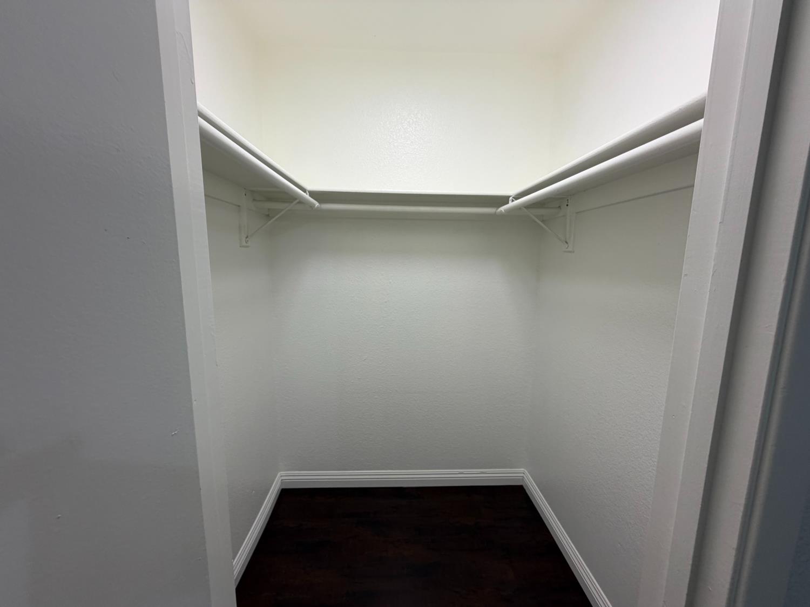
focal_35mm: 14
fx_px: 328
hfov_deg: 102.1
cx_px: 405
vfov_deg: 85.7
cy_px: 304
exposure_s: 1/120
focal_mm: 2.22
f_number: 2.2
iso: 100
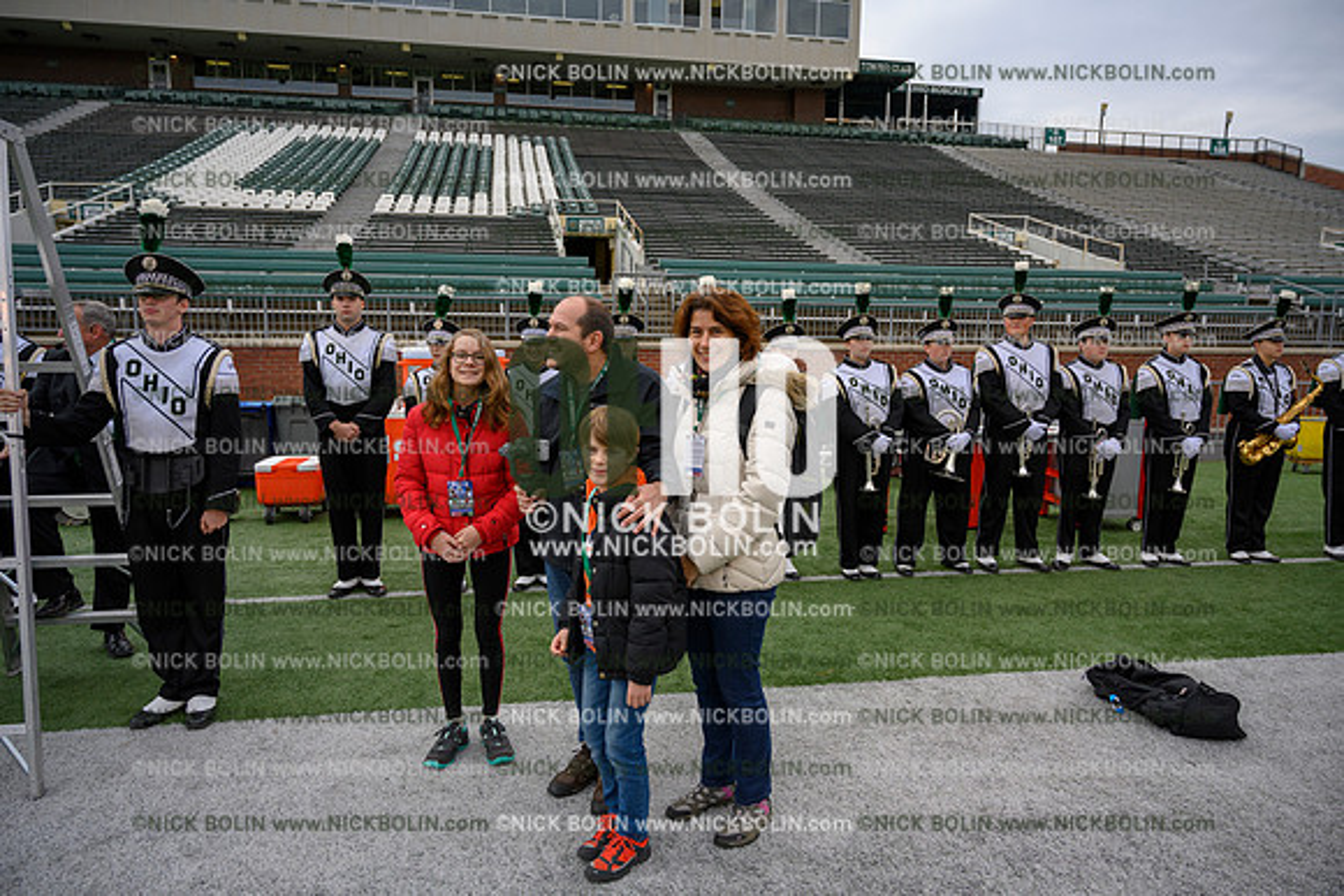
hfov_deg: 73.7
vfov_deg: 53.2
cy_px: 448
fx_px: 896
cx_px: 672
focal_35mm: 24
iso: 125
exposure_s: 1/500
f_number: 4
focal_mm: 24
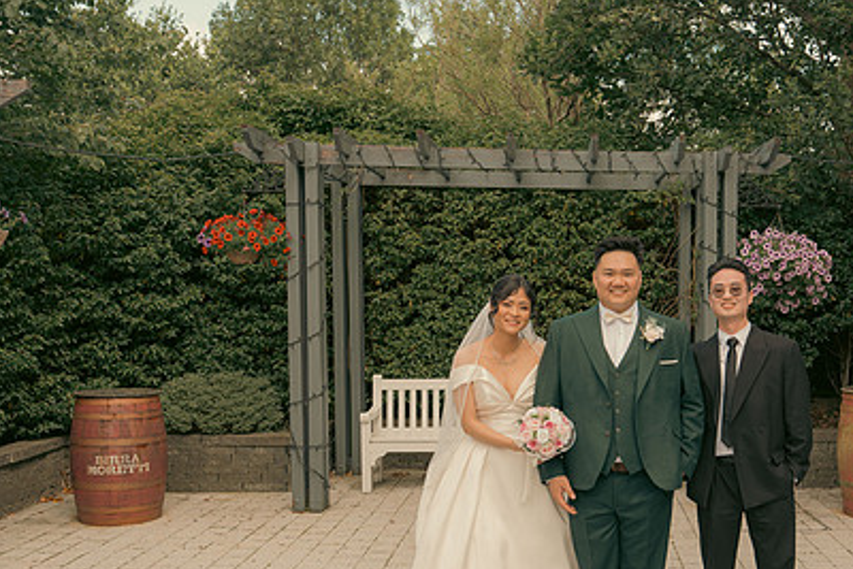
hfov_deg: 43.2
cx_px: 548
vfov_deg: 29.8
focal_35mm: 45
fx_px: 1067
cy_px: 355
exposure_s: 1/160
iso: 160
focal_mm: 31
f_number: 5.6
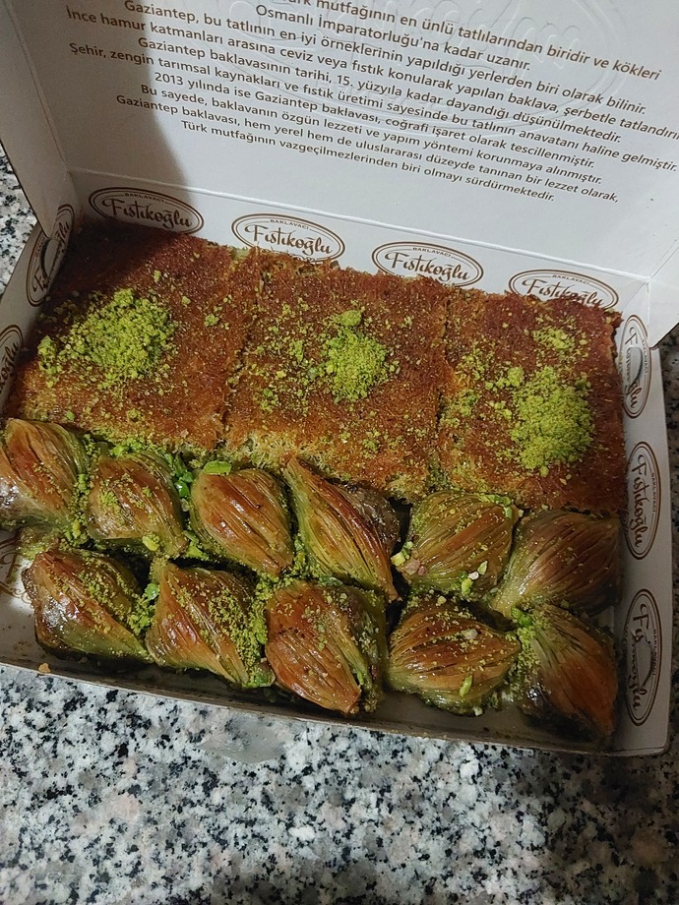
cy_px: 452
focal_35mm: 30
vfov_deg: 60.0
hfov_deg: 46.8
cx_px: 340
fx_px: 785
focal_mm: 4.6
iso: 800
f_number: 1.8
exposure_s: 1/25
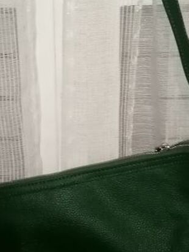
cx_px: 85
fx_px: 611
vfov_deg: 23.2
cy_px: 93
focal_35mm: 84
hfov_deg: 17.6
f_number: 1.8
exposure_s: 1/25
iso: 458
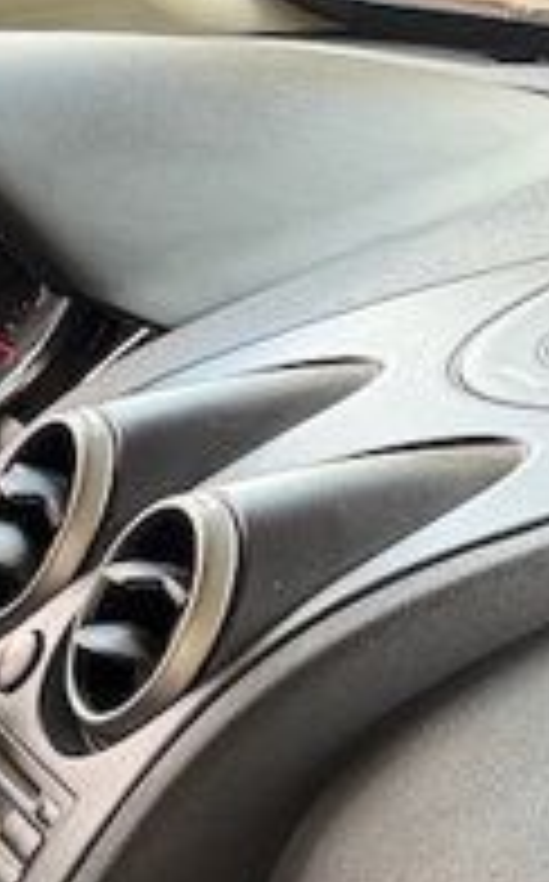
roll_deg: +2.7
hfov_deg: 8.4
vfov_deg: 14.6
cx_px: -1058
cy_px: 1336
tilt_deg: -30.4
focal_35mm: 133
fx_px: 3193
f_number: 1.78
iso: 160
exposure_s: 1/121
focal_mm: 6.76
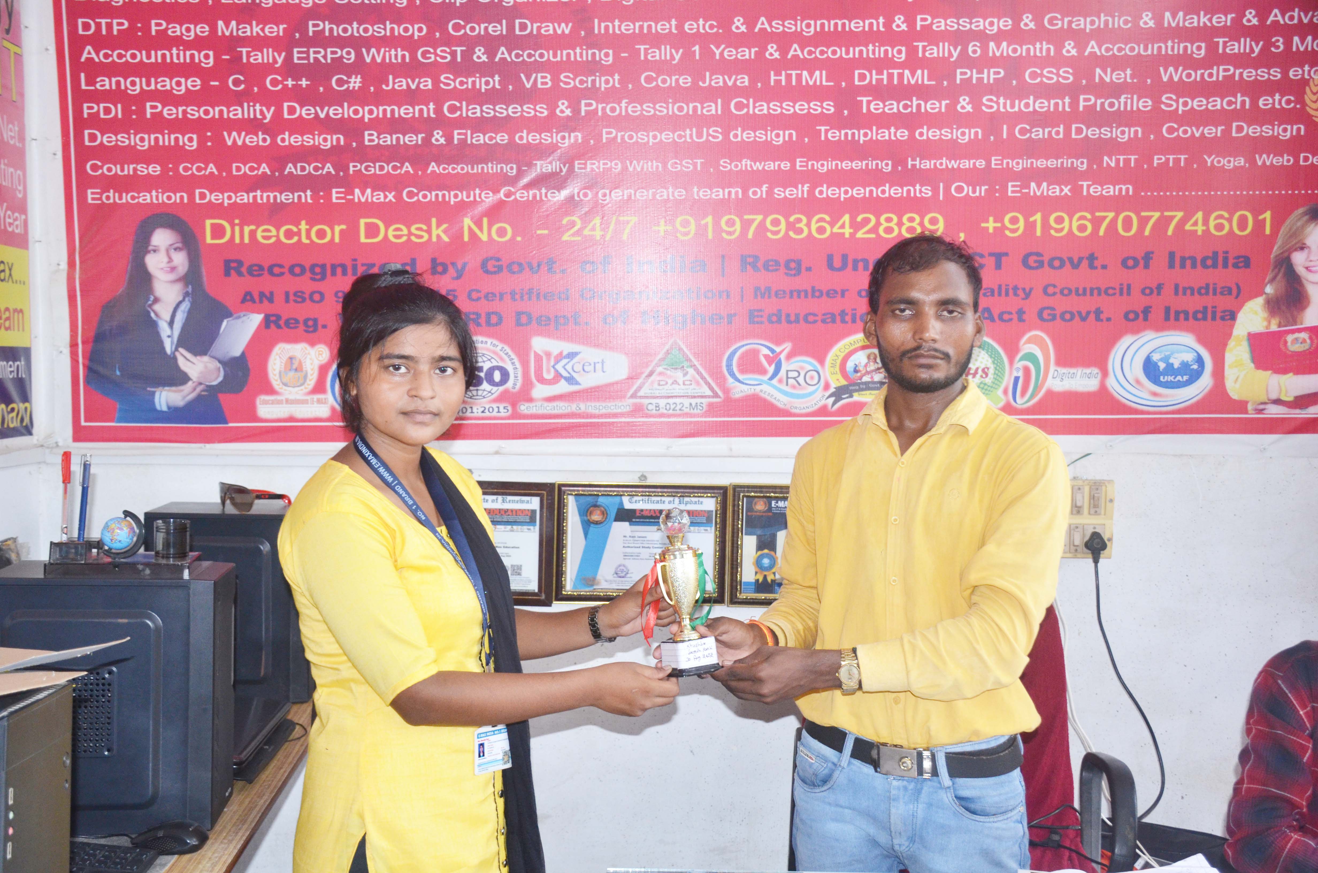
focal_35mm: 40
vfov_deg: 32.9
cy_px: 436
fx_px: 1480
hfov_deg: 48.0
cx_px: 659
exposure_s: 1/60
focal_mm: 27
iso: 800
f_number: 5
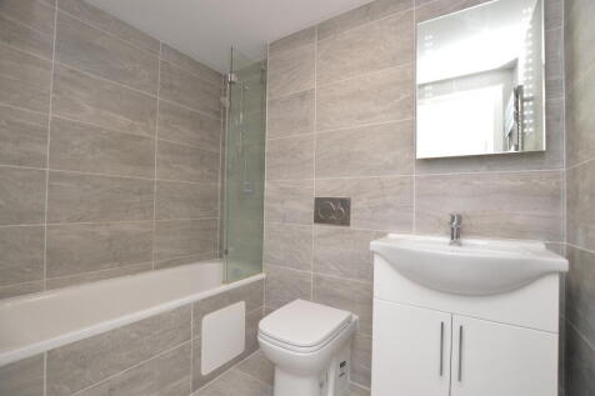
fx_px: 248
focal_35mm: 15
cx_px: 298
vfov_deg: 77.3
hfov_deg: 100.4
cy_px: 198
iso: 400
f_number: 4
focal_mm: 10
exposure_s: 1/80
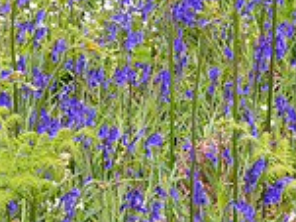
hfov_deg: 8.5
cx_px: 312
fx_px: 1974
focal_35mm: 231
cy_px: -201
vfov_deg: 6.3
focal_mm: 30
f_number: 5.6
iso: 200
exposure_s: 1/40
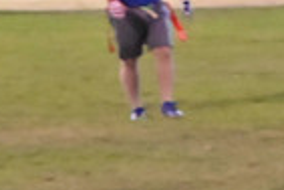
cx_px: 328
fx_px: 3913
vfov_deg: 2.8
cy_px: 110
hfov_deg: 4.1
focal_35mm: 496
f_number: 4
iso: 6400
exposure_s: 1/400
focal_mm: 81
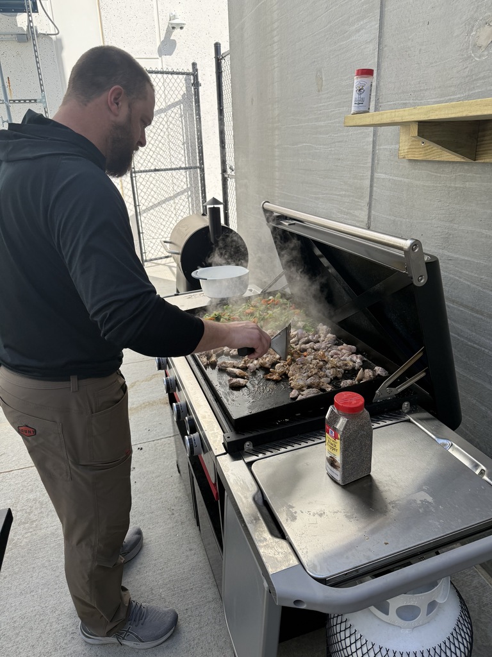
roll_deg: +3.6
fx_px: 455
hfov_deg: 56.8
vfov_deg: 71.6
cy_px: 328
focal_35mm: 24
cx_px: 246
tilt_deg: -21.1
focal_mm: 6.76
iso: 100
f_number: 1.78
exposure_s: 1/1812
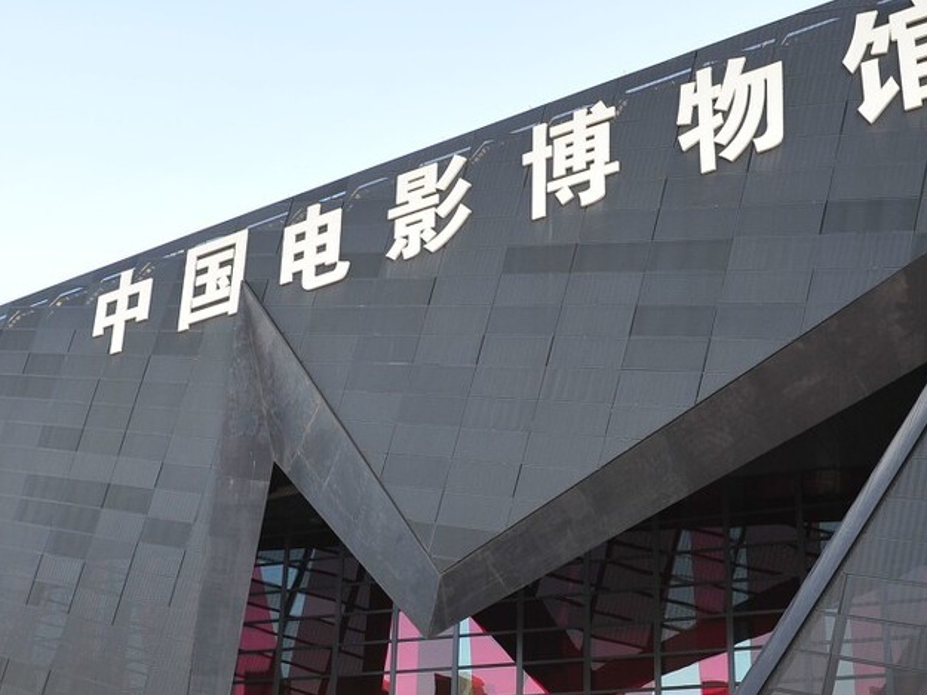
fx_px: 1286
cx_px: 497
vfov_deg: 29.8
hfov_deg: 39.6
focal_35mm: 48
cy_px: 519
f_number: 4.5
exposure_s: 1/320
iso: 400
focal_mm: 26
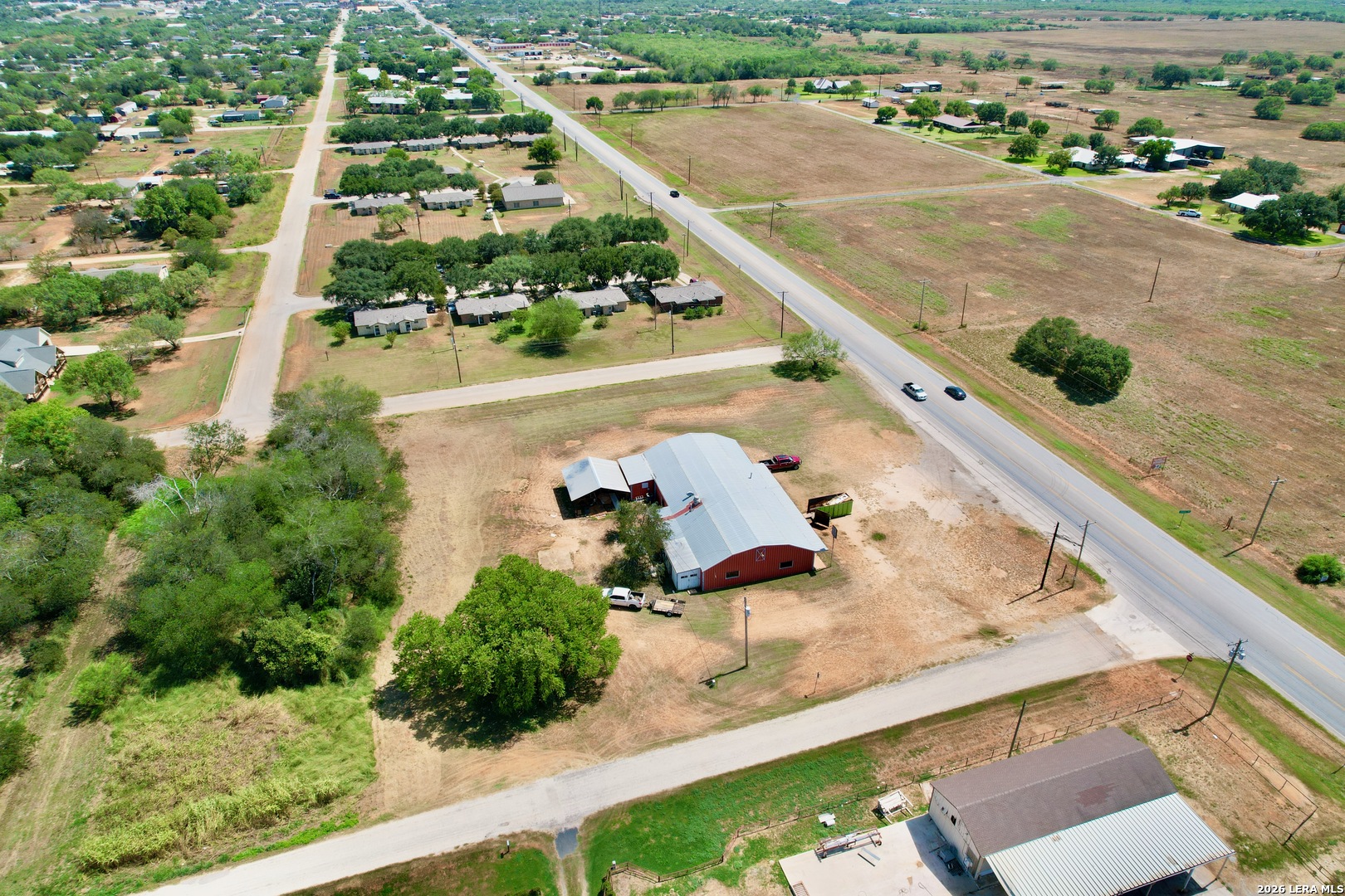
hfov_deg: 78.6
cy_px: 448
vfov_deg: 57.2
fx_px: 822
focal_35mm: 22
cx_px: 672
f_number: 2.8
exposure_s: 1/2000
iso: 130
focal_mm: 8.38
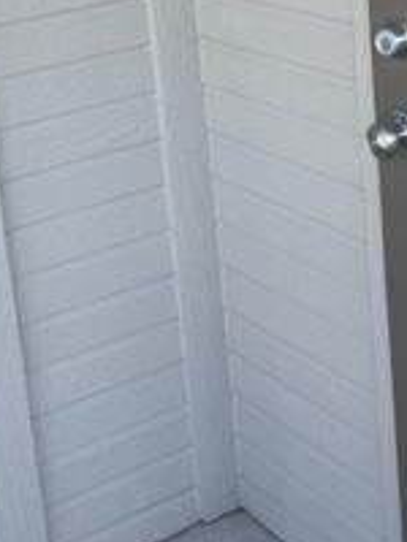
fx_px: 1301
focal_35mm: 83
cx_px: 179
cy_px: 119
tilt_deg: -15.2
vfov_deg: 23.3
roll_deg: +5.8
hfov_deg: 17.8
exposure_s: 1/543
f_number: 1.6
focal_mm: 4.2
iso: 32
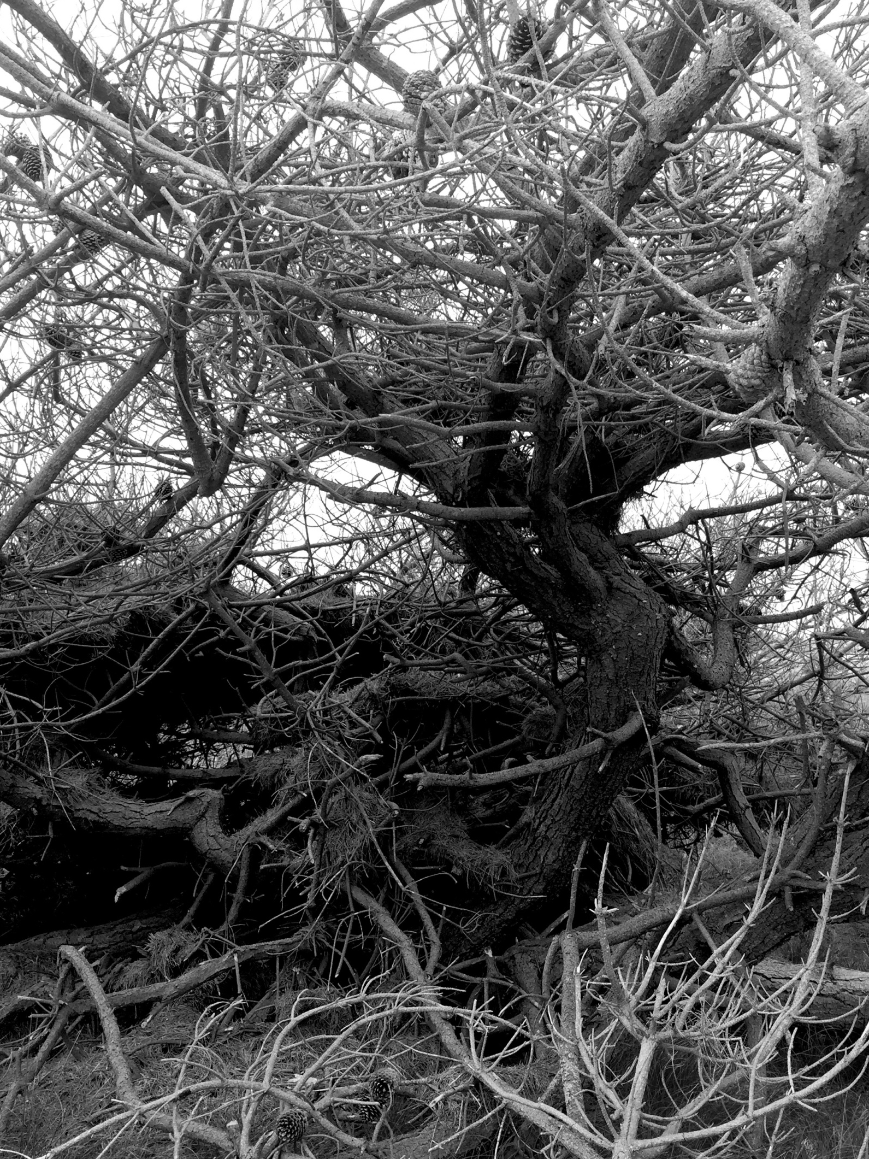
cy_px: 680
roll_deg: -1.0
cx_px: 471
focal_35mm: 35
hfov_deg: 40.7
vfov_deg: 52.4
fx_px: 1171
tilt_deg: -1.3
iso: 32
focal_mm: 4.15
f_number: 2.2
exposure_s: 1/488
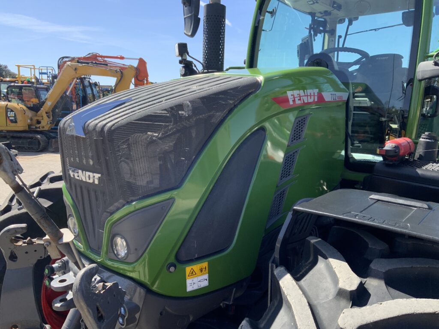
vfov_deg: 48.2
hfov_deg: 61.7
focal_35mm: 29
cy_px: 164
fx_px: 368
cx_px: 220
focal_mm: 3
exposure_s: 1/691
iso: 16
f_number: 1.8
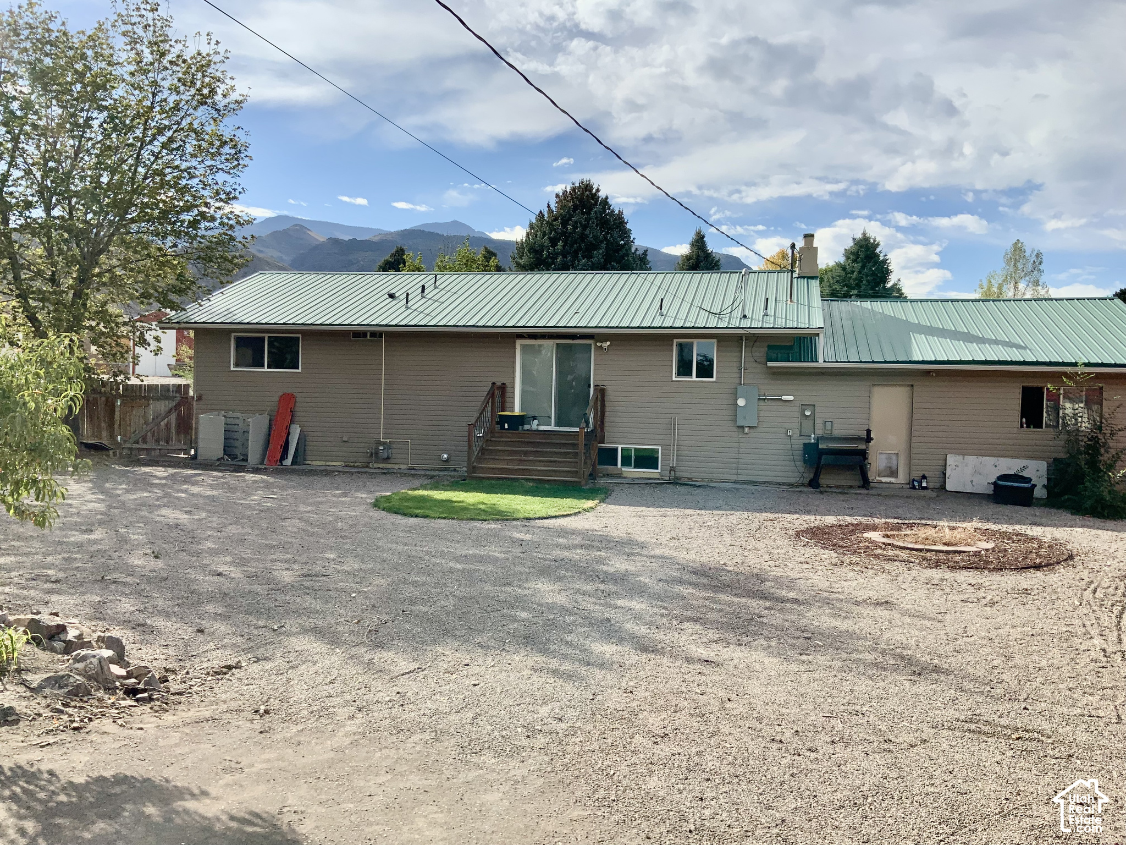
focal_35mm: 29
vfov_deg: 48.2
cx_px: 563
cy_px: 422
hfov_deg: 61.7
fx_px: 943
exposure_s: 1/2538
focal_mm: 3
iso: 20
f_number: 1.8
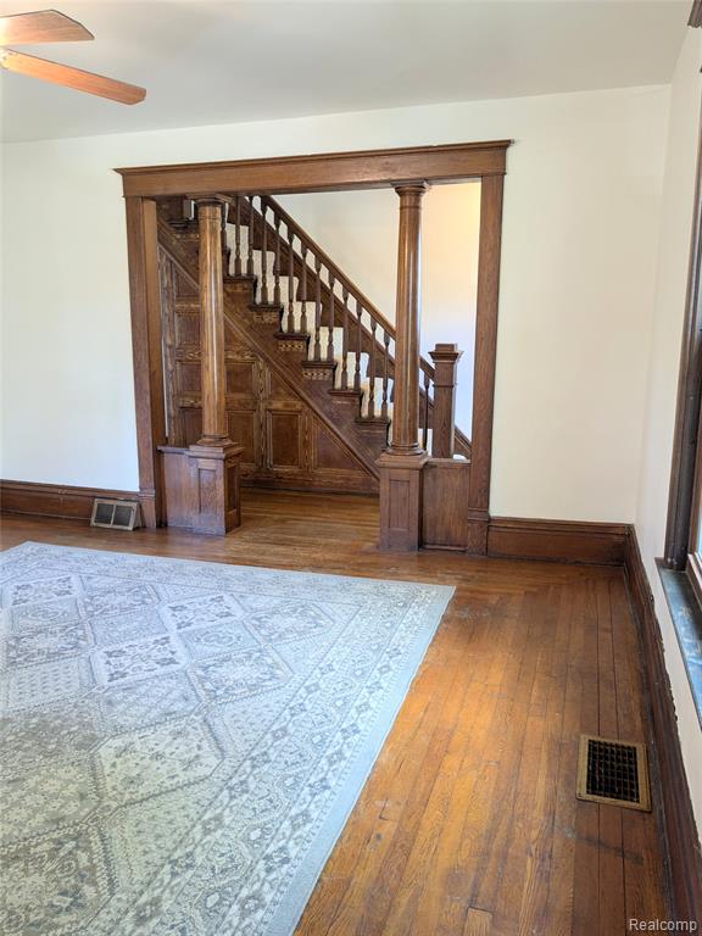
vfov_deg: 65.3
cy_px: 468
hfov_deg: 51.4
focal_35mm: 27
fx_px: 730
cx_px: 351
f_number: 1.73
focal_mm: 4.38
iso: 95
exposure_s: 1/24
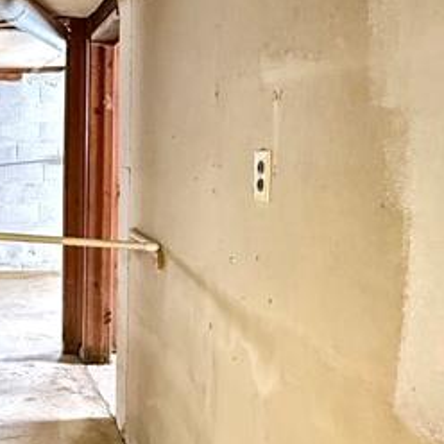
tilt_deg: -3.4
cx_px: 57
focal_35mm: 51
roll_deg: -0.8
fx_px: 740
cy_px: 193
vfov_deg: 33.4
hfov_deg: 32.0
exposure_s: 1/30
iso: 1250
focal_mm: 2.22
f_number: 2.2
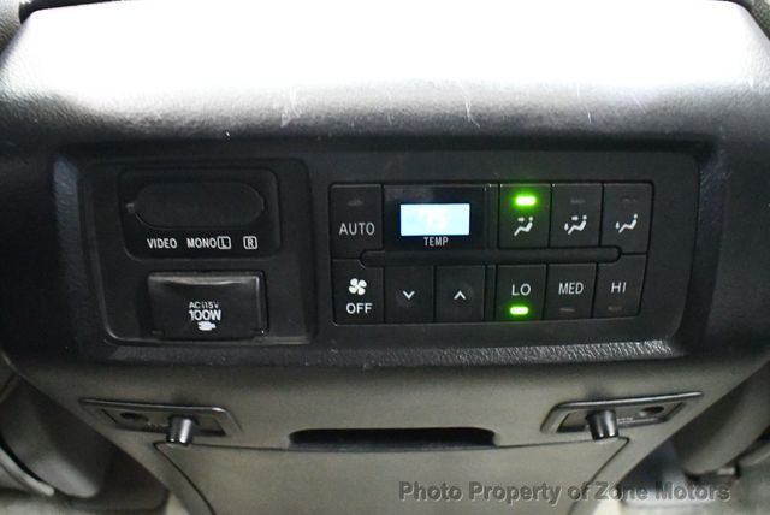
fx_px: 771
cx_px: 385
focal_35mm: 36
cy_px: 258
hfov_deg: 53.1
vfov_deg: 36.9
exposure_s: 1/13
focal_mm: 18
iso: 12800
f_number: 3.5
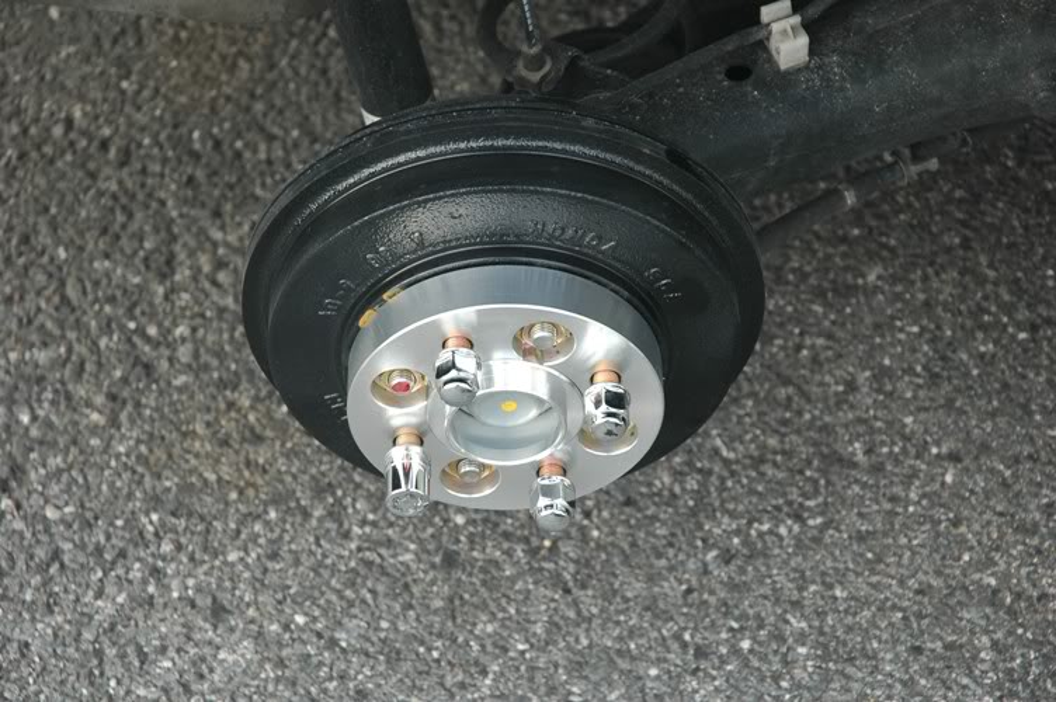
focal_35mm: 105
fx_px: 3077
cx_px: 528
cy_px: 351
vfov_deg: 13.0
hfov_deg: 19.5
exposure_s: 1/60
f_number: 6.3
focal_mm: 70
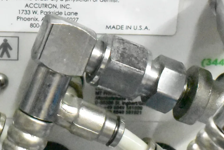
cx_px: 25
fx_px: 977
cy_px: -27
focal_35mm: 157
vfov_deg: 8.7
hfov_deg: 13.0
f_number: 8
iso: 25600
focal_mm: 34
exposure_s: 1/320
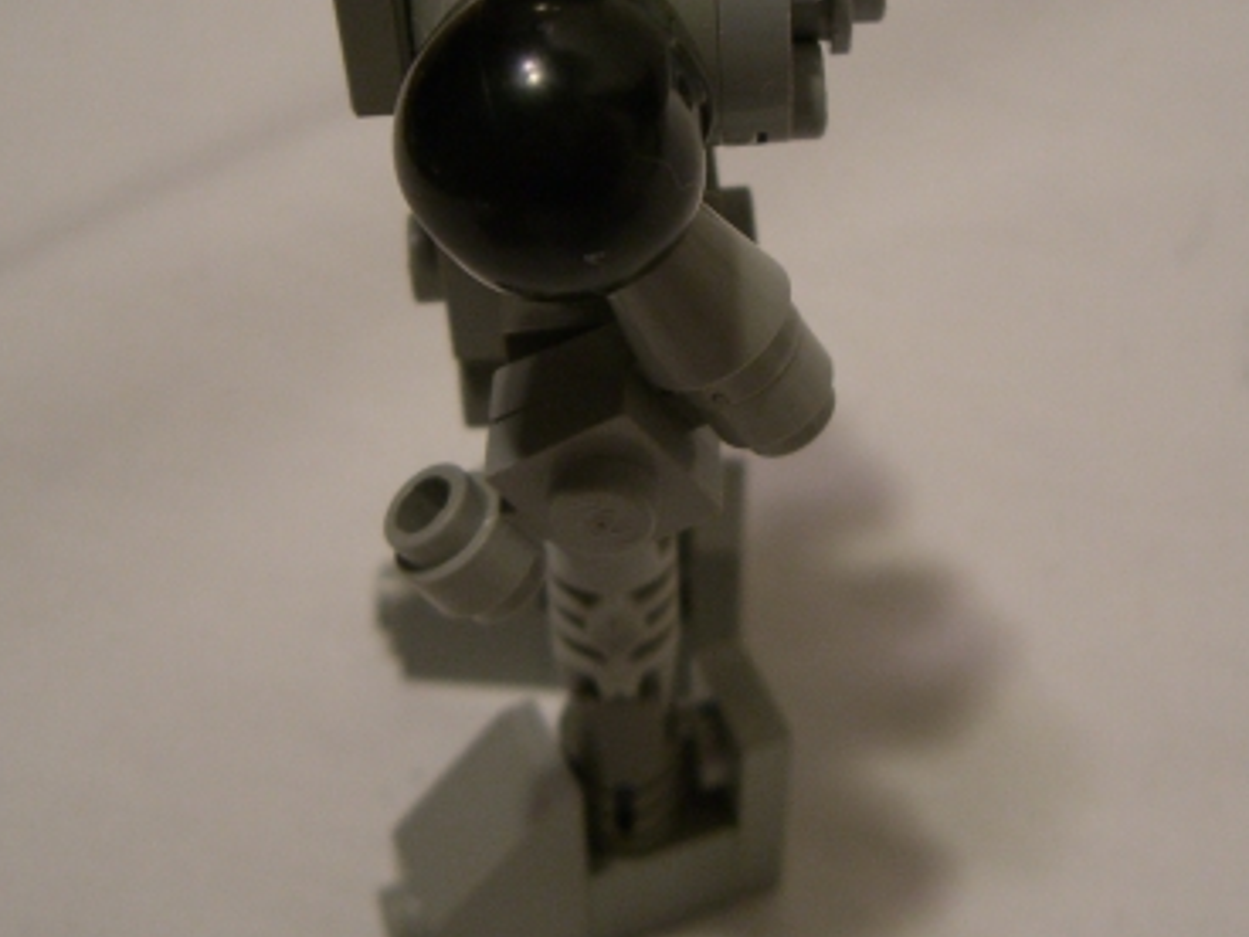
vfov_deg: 22.2
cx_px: 631
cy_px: 384
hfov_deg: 29.4
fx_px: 2381
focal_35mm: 66
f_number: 2.7
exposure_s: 1/25
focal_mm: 6.2
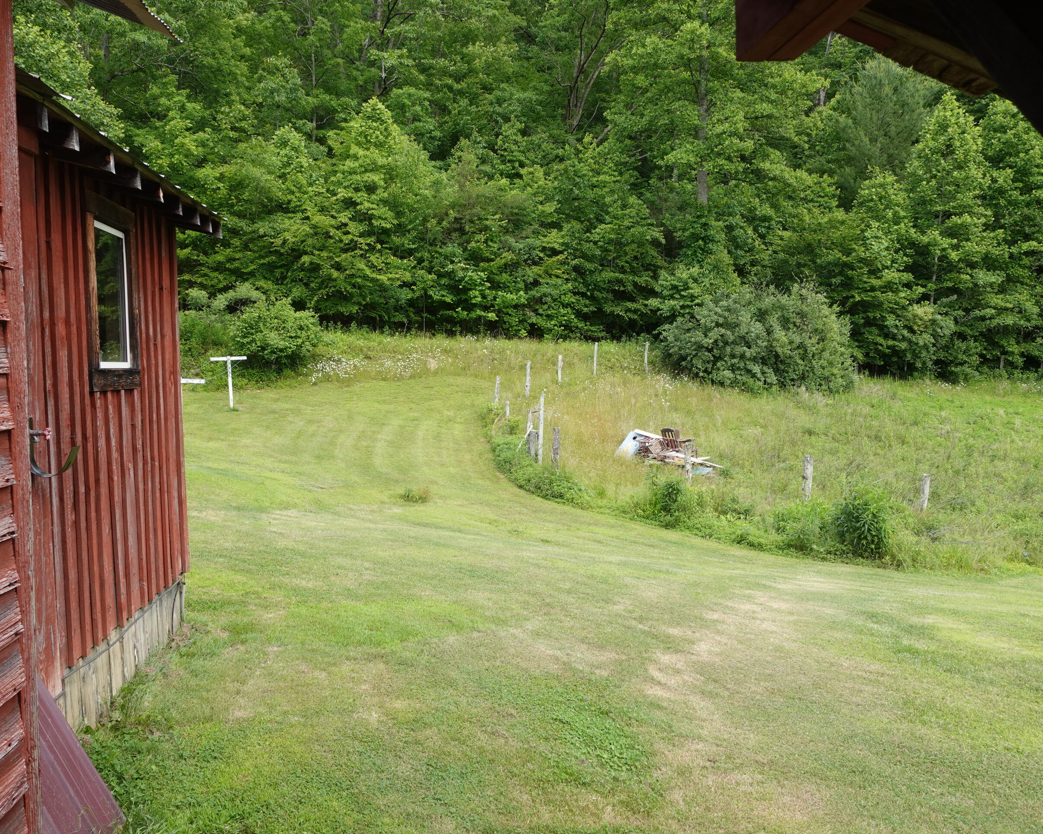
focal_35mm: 28
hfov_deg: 62.1
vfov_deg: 51.5
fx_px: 864
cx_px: 486
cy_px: 421
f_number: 4
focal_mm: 9.4
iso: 125
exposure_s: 1/200
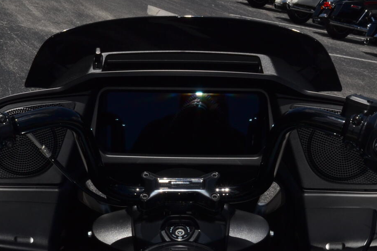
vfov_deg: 16.9
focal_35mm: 79
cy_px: 257
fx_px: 827
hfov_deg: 25.7
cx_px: 184
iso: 100
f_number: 16
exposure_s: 1/200
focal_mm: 24
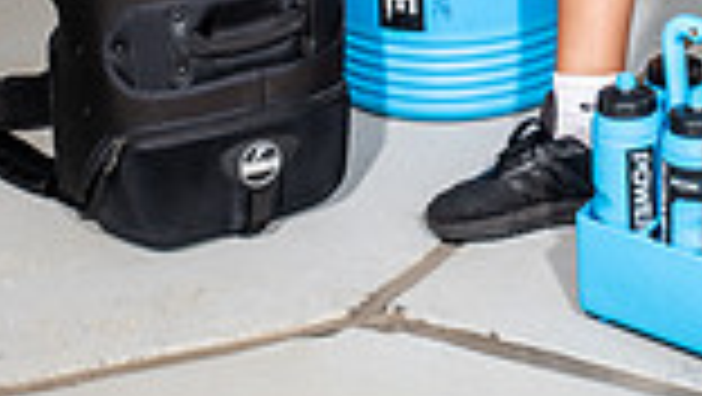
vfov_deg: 9.1
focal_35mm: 121
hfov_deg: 17.6
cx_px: 549
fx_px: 2254
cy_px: -540
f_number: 7.1
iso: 200
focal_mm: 40
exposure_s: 1/320
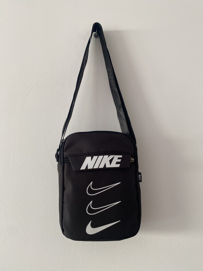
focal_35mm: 26
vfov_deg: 67.3
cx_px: 102
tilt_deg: +10.8
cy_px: 136
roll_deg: +2.1
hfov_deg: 53.1
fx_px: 203
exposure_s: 1/60
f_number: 1.8
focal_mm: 4.25
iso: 80
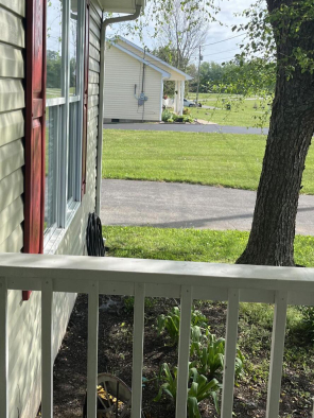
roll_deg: -1.3
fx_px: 532
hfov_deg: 32.7
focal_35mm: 44
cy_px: 170
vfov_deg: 42.7
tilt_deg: -10.1
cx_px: 112
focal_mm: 5.1
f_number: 1.6
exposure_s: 1/1580
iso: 50
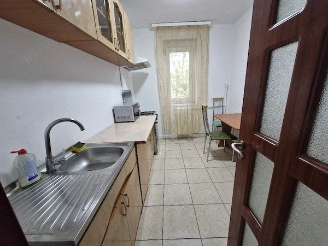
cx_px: 164
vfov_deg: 89.9
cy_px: 123
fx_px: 123
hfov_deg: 106.2
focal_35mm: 13
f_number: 2.2
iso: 400
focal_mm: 1.74
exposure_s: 1/33
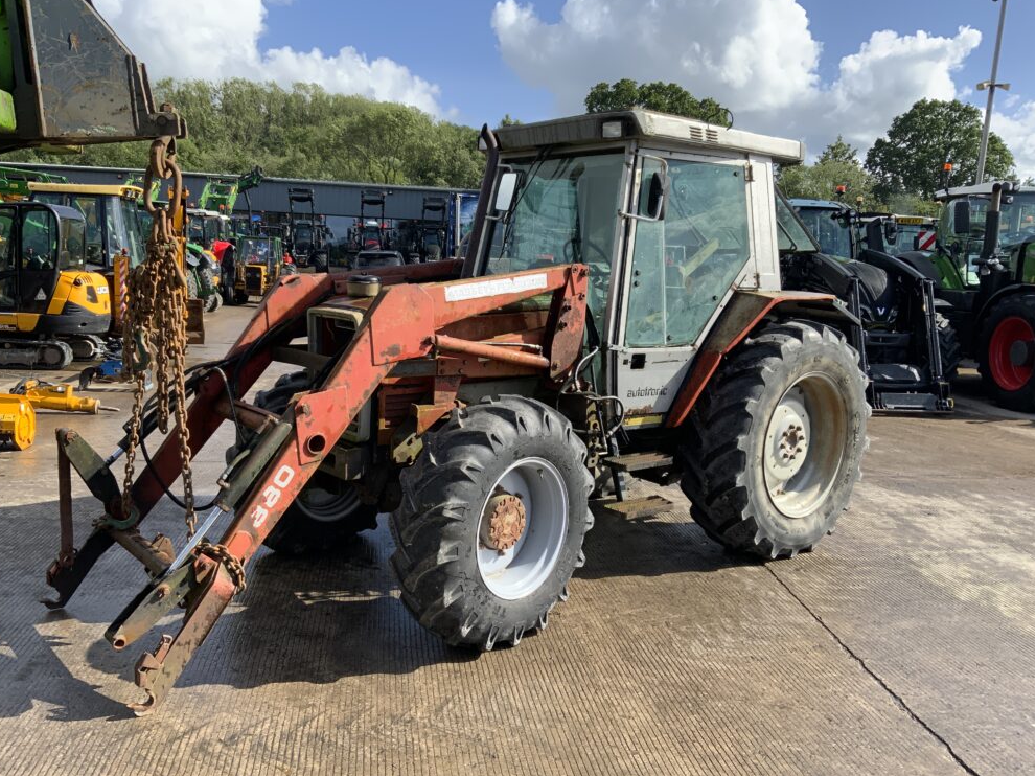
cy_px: 378
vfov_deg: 46.8
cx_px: 503
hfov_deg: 60.0
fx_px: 897
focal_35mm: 30
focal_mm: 3
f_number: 1.8
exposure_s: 1/978
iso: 16
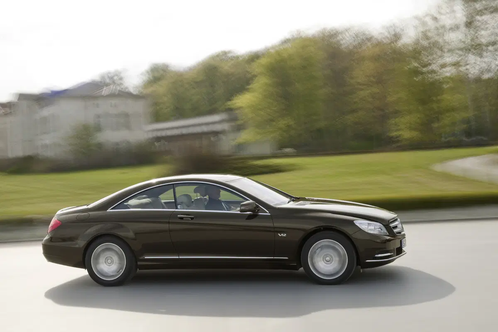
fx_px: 692
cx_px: 249
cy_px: 166
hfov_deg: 39.6
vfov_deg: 27.0
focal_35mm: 50
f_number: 20
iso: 50
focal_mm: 50
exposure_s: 6
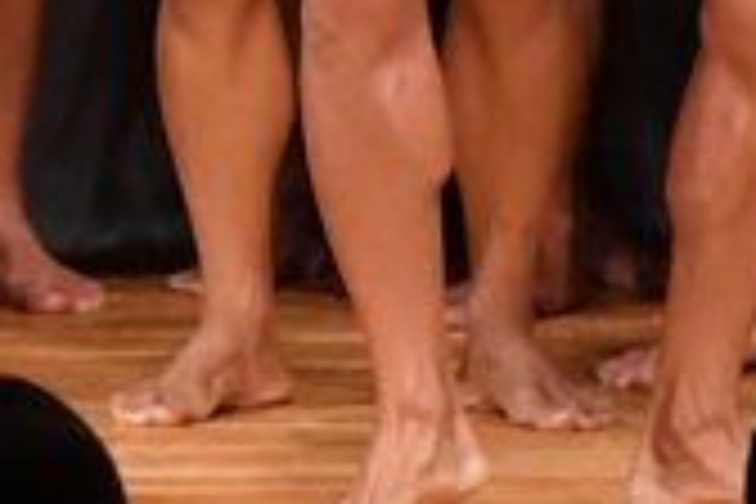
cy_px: -446
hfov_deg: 1.6
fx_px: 27655
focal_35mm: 1317
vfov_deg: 1.0
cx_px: 187
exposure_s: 1/400
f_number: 5.6
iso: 9000
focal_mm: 190
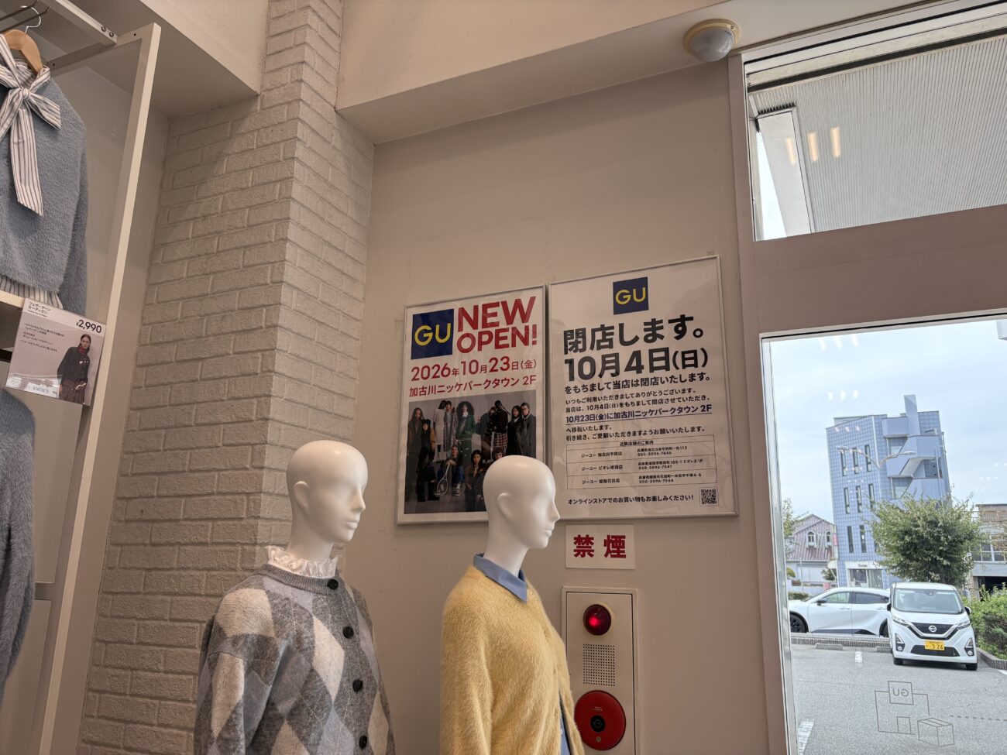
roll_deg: -0.7
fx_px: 756
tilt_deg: +14.1
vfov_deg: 53.1
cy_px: 378
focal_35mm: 26
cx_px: 504
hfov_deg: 67.3
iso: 64
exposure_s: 1/523
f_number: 1.6
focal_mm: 5.96
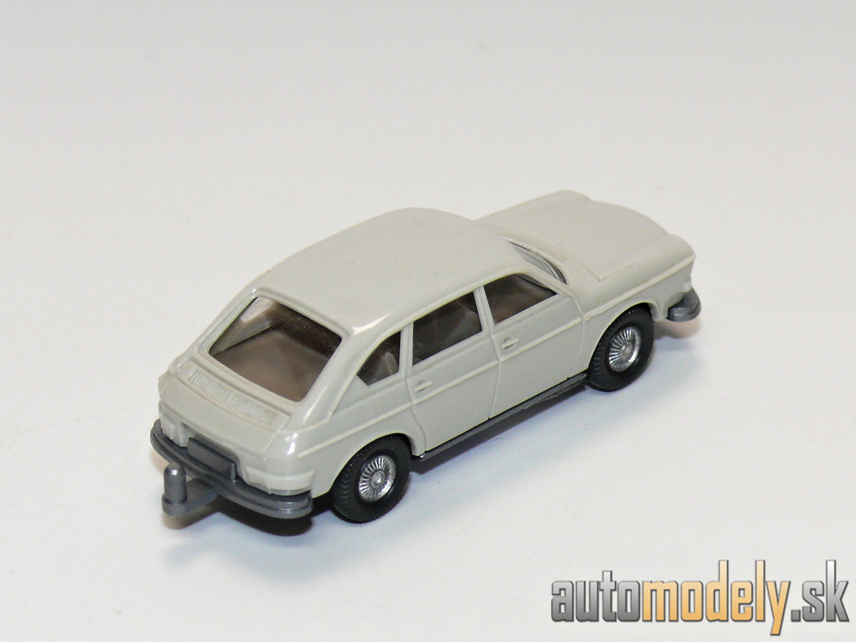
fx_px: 3338
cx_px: 428
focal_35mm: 135
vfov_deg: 11.0
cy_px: 321
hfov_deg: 14.6
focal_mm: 16.1
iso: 100
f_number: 4
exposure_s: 1/30
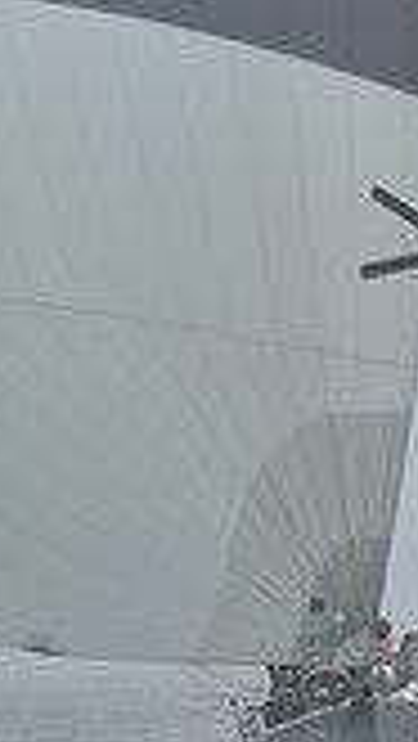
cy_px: 40
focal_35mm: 368
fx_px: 7240
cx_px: 187
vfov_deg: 5.9
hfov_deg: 3.3
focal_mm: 100
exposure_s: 1/800
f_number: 11
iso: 250
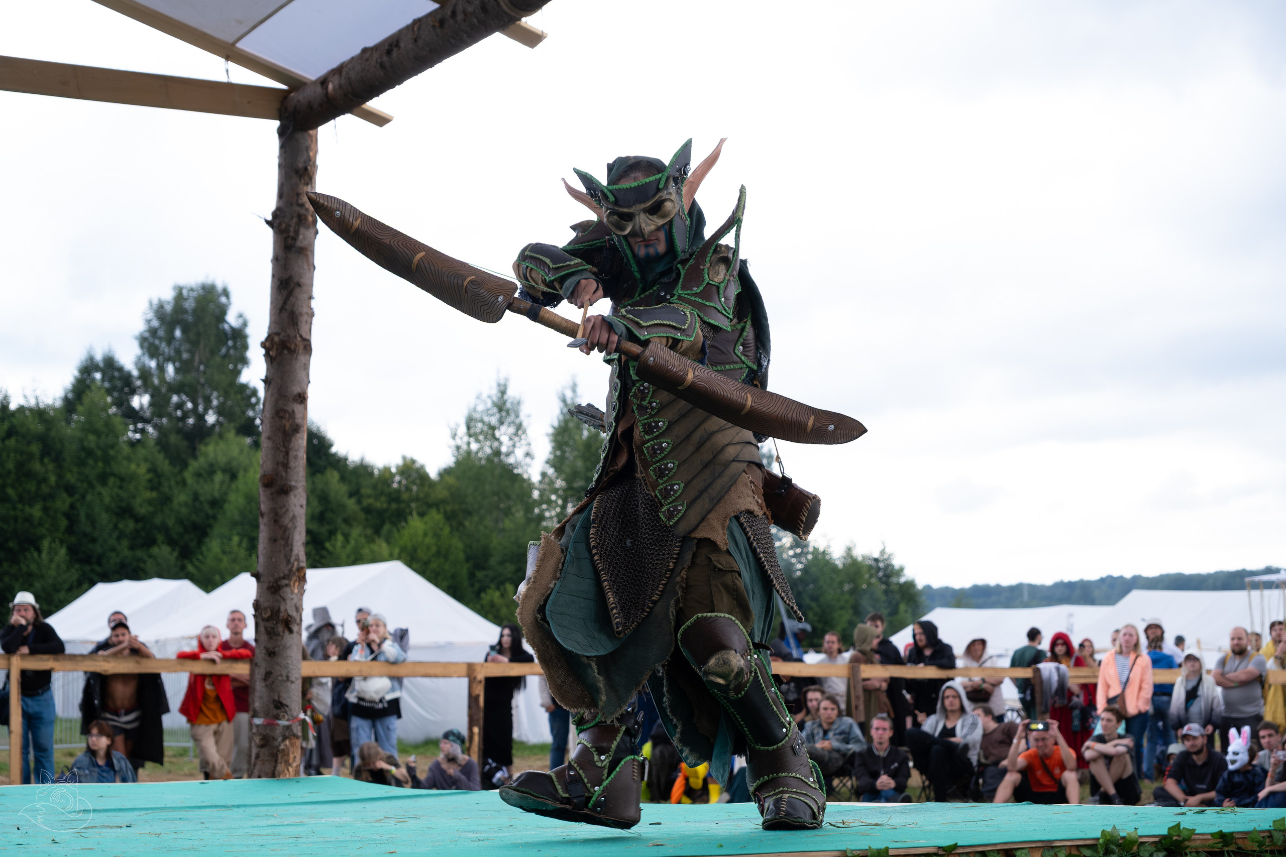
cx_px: 643
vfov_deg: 21.9
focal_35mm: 62
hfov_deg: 32.4
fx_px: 2215
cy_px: 428
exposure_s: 1/640
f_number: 3.6
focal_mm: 41.4
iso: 800
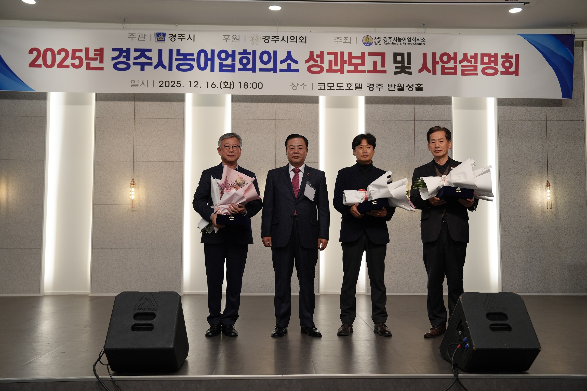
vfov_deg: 35.9
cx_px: 294
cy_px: 196
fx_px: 603
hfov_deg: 51.9
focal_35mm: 37
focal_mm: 37
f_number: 4
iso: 640
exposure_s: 1/160
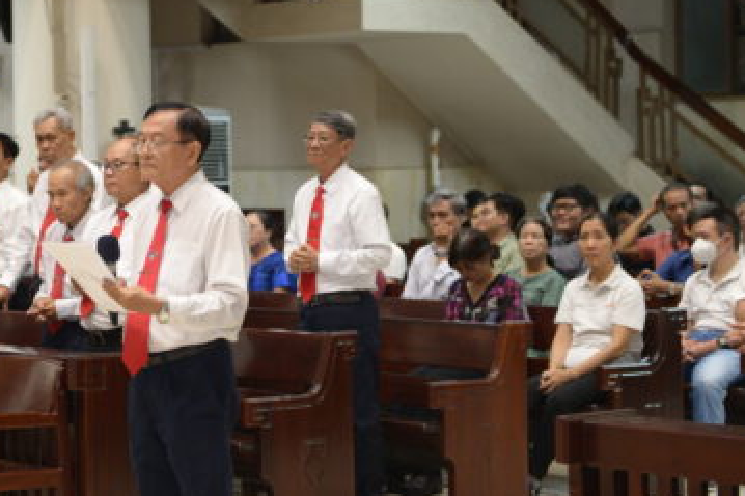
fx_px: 1386
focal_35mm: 67
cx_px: 167
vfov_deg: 20.2
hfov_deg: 29.5
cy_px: 174
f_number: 2.8
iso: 2000
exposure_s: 1/200
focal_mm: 40
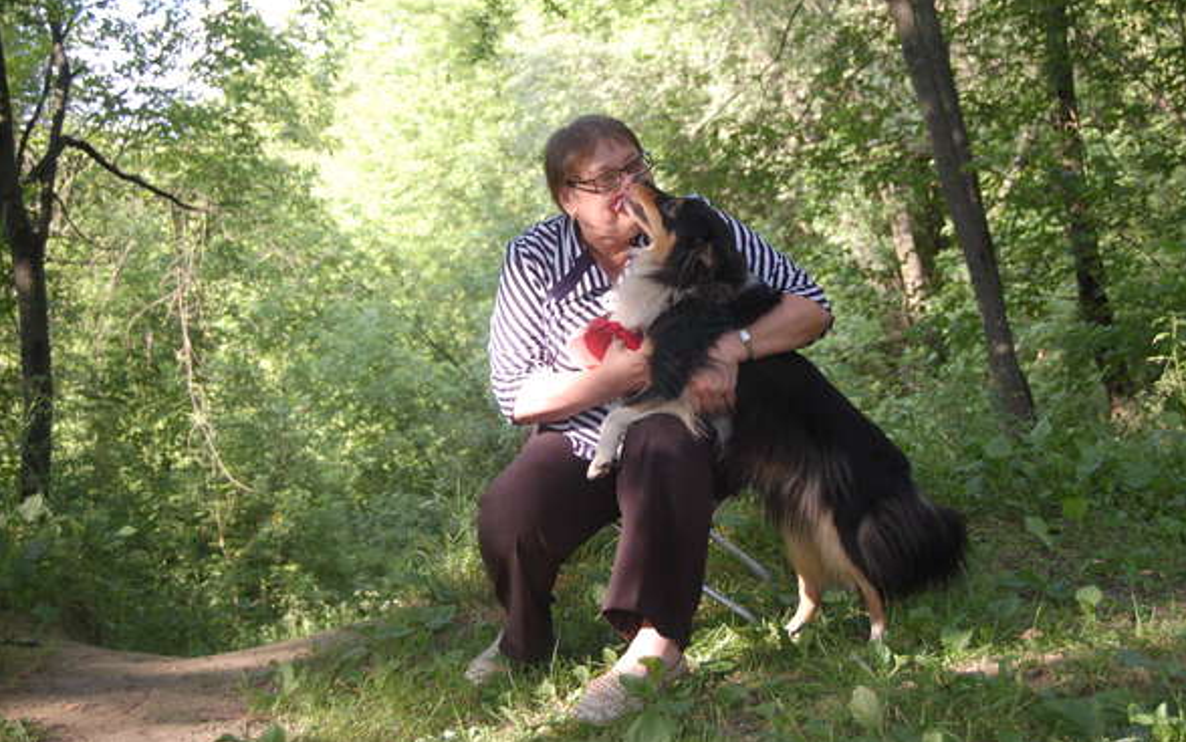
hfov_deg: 37.2
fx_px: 1763
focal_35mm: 55
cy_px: 348
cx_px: 603
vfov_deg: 23.8
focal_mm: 35
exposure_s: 1/125
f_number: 4.8
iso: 500
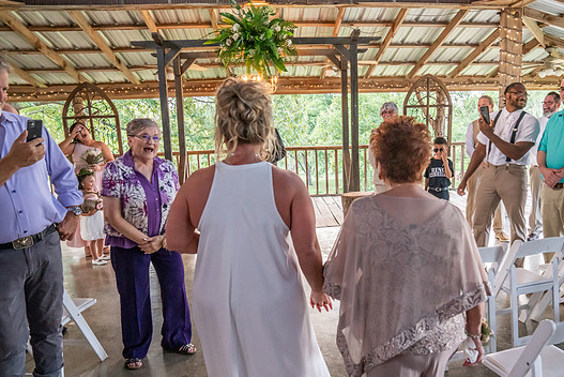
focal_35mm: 29
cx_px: 333
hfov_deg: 63.2
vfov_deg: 45.0
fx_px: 455
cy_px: 205
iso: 5000
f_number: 4.5
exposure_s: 1/160
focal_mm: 24
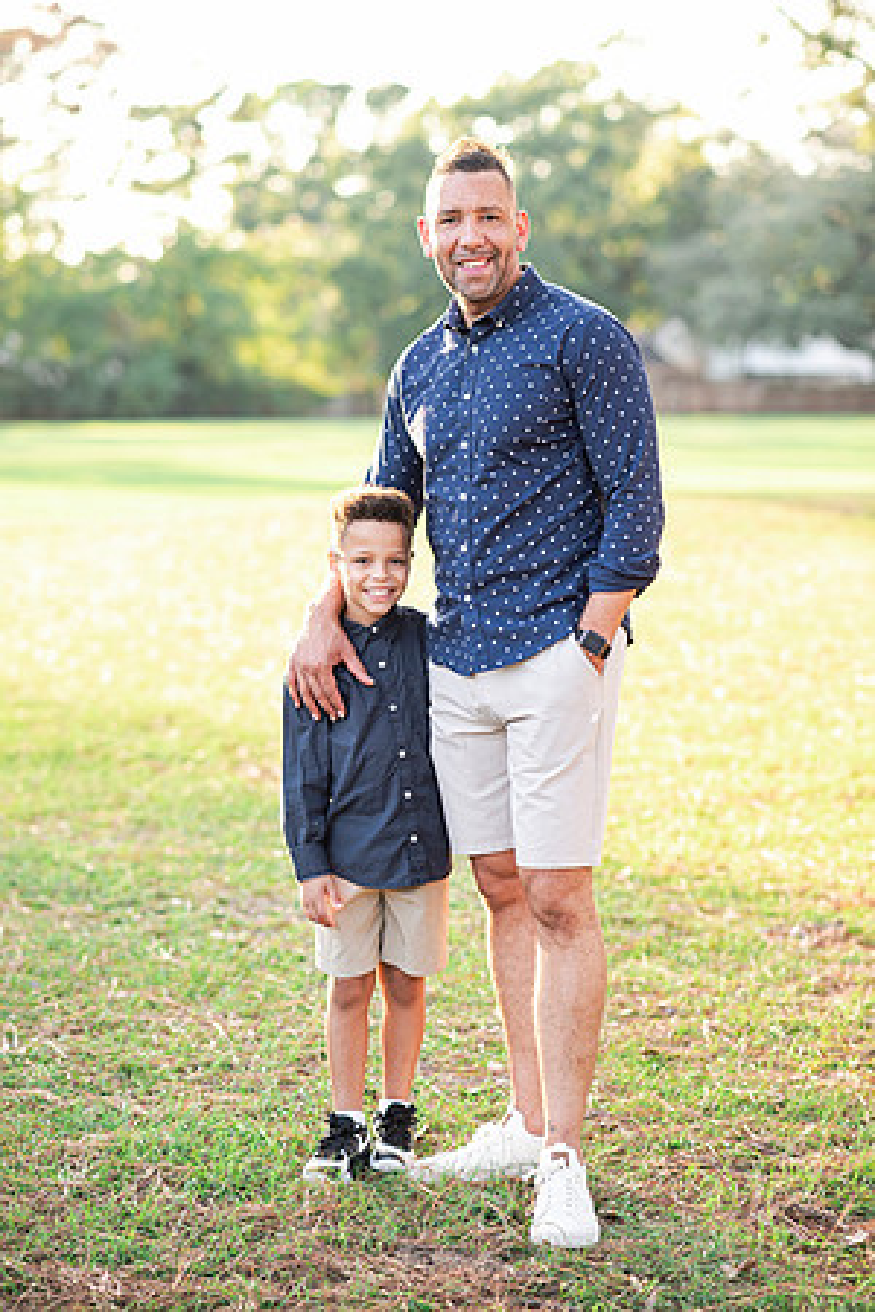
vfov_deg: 23.9
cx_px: 438
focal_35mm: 85
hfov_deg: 16.1
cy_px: 656
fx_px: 3099
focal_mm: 85
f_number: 2.5
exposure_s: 1/400
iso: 320
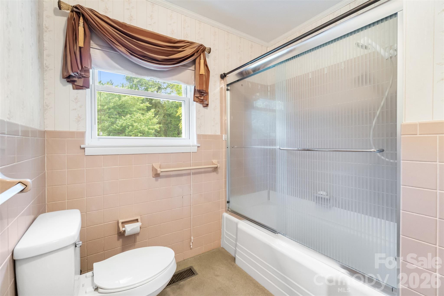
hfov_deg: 100.4
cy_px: 148
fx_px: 185
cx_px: 222
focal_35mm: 15
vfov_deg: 77.3
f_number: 7.1
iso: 1000
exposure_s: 1/30
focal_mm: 10
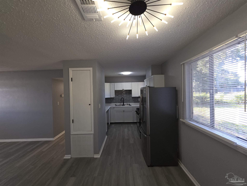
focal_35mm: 13
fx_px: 93
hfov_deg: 106.2
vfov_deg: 89.9
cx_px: 124
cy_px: 93
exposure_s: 1/50
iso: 64
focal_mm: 2.2
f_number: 1.9
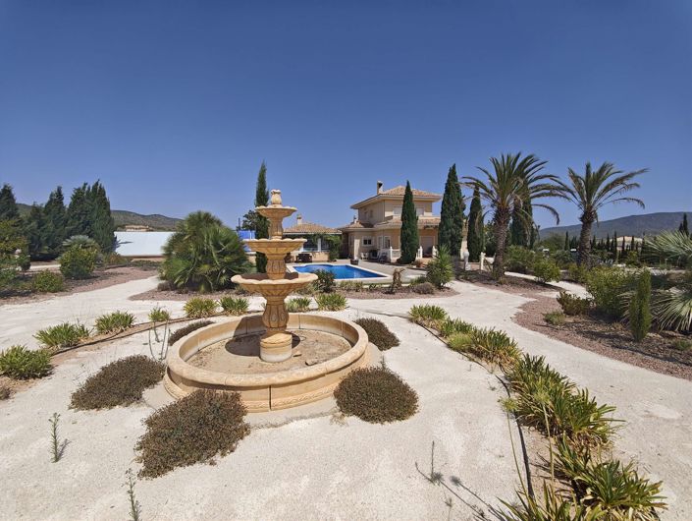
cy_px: 260
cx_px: 346
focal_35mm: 14
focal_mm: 2.16
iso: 50
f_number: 2.2
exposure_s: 1/954
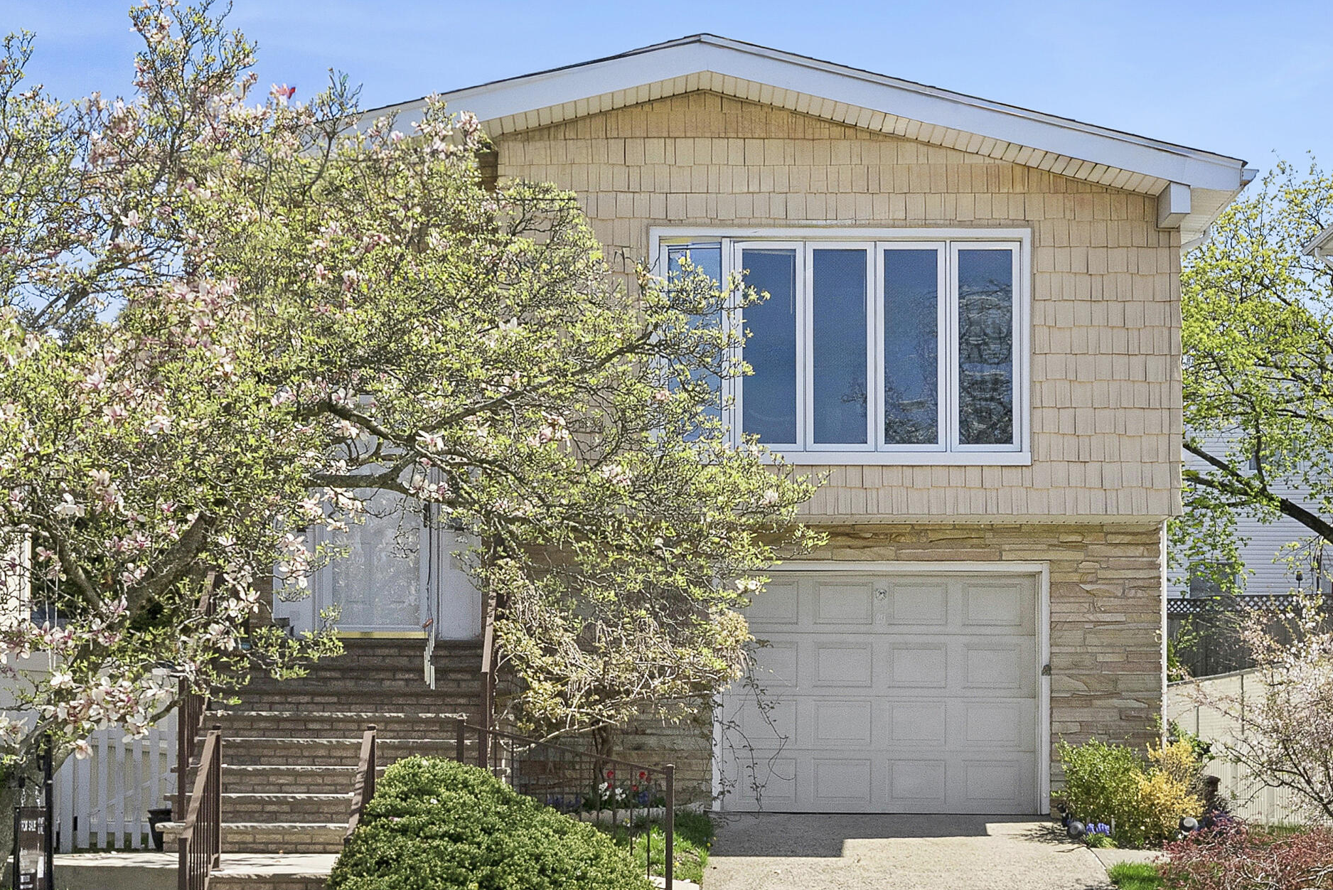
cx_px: 656
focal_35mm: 65
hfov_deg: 30.9
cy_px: 546
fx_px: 2412
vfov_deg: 20.9
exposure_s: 1/400
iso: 800
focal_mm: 40.7
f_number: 16
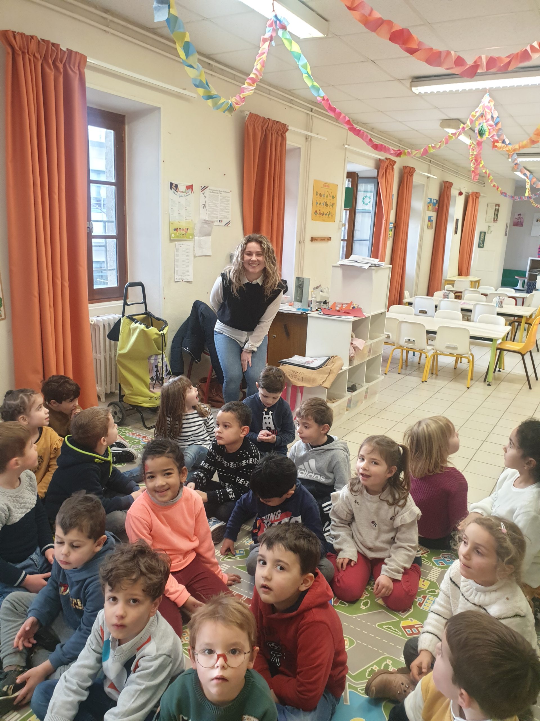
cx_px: 270
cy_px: 360
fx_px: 541
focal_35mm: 26
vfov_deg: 67.3
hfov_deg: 53.1
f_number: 2.4
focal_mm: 4.3
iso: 250
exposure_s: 1/50
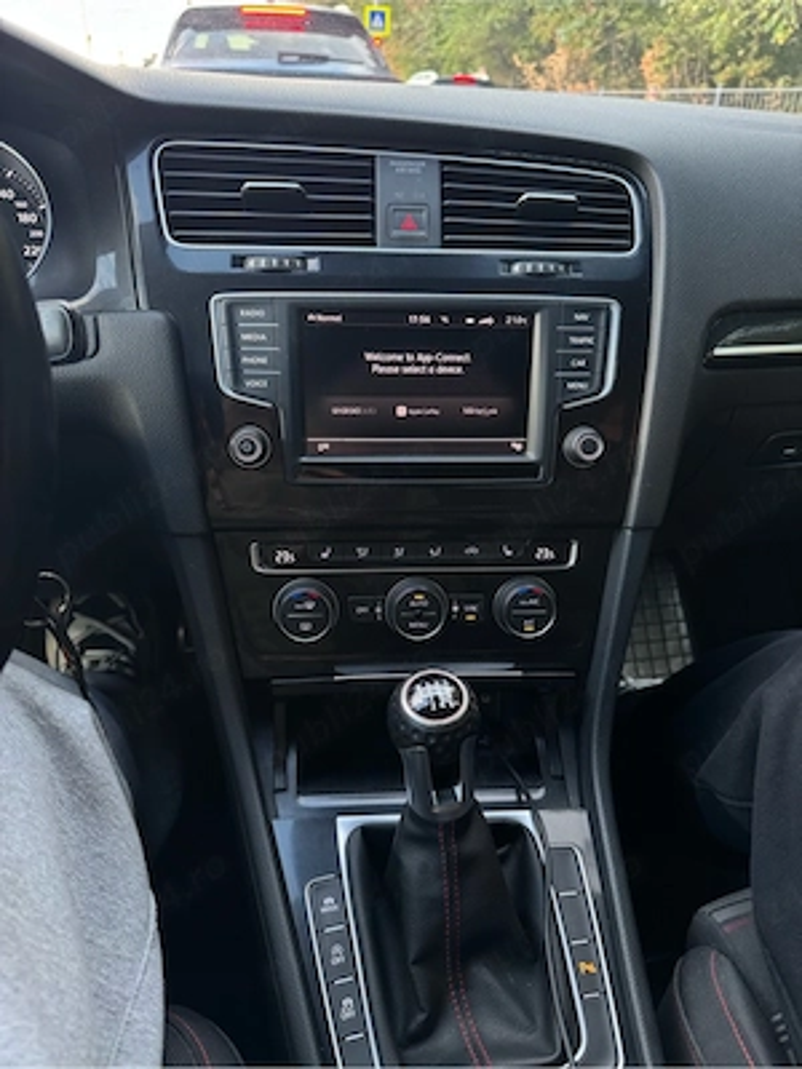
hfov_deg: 56.8
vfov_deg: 71.6
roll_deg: -2.0
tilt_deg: -27.5
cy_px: 534
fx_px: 741
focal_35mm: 24
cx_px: 401
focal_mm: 6.76
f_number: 1.78
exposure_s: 1/64
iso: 160
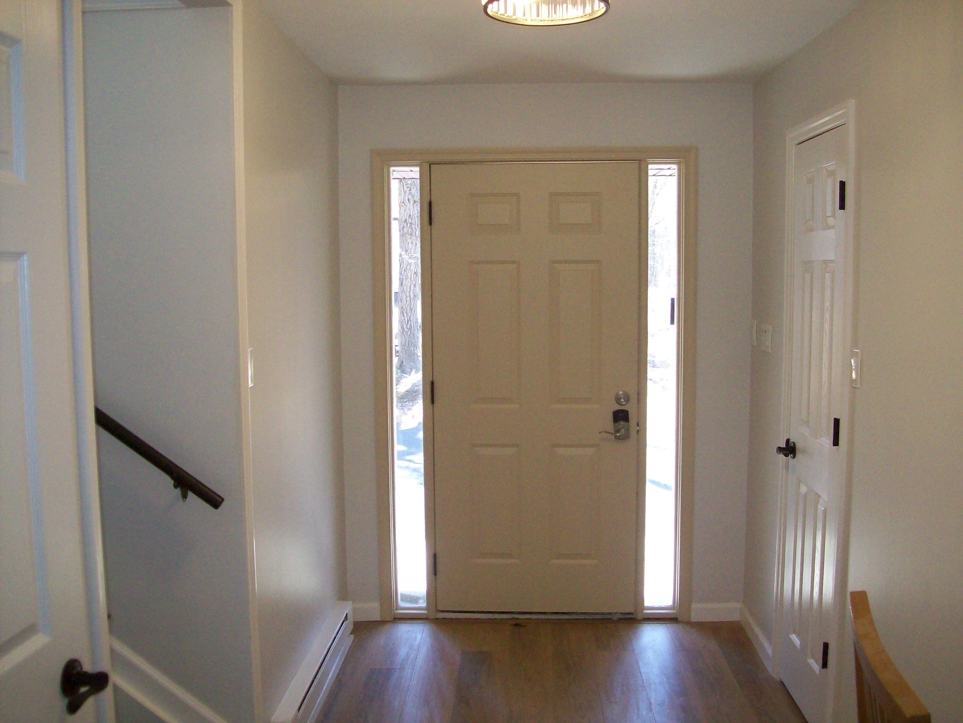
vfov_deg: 39.7
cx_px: 482
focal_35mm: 36
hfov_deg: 51.4
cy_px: 362
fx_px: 1002
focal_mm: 6
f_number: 2.7
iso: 200
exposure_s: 1/88.1
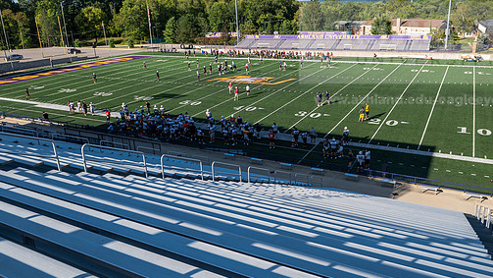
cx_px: 270
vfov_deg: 40.1
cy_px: 120
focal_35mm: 29
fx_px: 379
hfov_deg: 65.9
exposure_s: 1/640
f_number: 4.5
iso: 100
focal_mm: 24
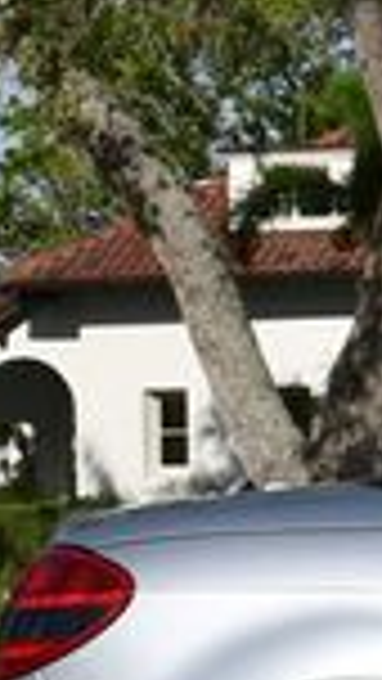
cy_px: 338
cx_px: 1182
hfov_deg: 5.7
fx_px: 3527
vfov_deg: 11.0
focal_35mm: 196
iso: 100
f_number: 11
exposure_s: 1/500
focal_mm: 22
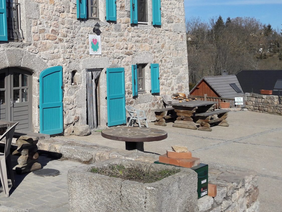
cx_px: 32
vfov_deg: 28.3
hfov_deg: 35.4
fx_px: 415
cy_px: 65
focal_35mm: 51
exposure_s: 1/2463
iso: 40
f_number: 1.9
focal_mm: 3.7
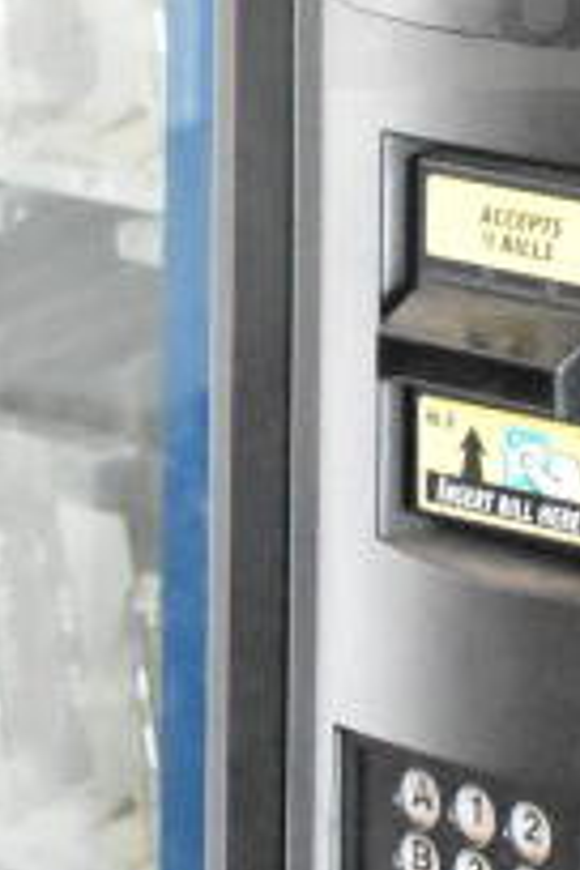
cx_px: 806
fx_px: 4543
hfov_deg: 7.2
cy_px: -252
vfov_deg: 10.7
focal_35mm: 188
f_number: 4.2
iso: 14400
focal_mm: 28
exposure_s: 1/50
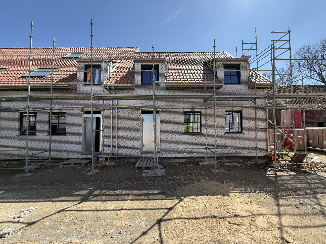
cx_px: 163
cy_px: 122
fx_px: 132
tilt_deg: +3.0
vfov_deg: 85.7
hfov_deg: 102.1
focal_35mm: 14
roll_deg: +0.8
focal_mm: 2.22
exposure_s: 1/830
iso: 50
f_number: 2.2
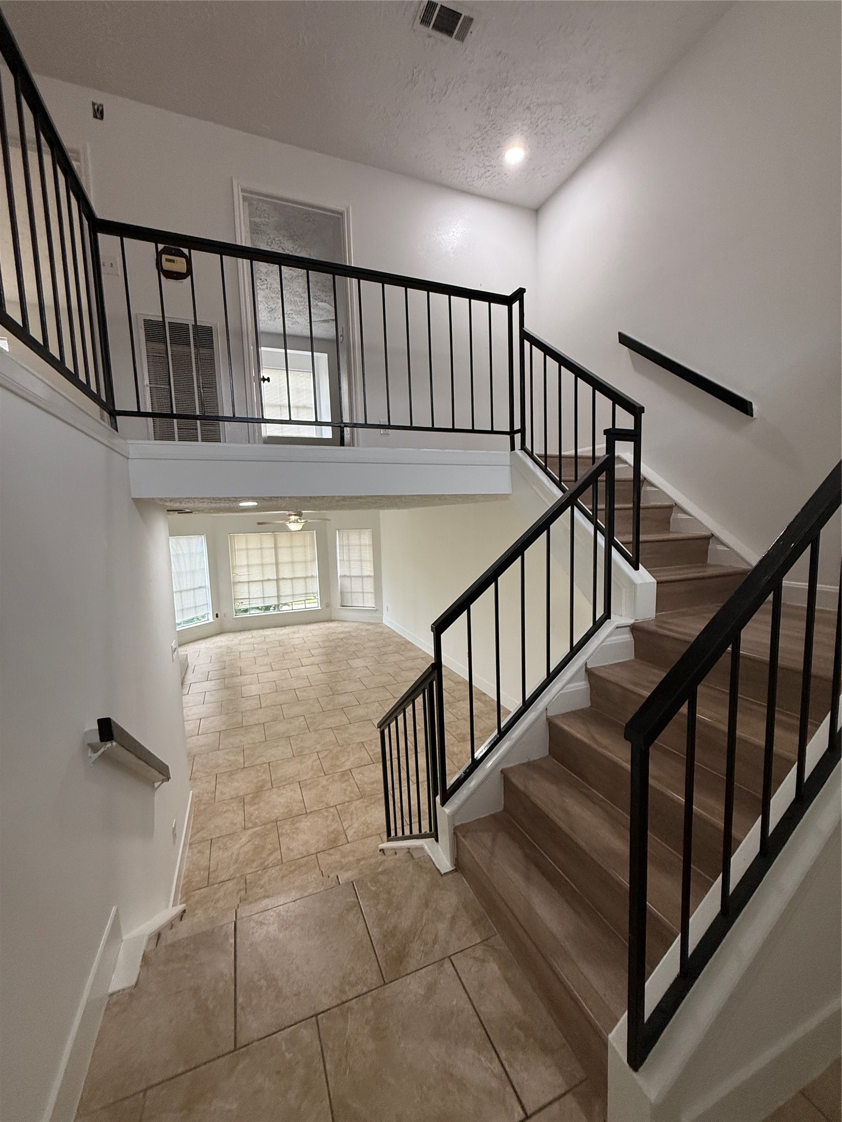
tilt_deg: -4.7
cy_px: 561
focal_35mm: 14
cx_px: 421
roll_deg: +1.3
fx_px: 454
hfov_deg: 85.7
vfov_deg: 102.1
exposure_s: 1/120
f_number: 2.2
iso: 320
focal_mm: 2.22
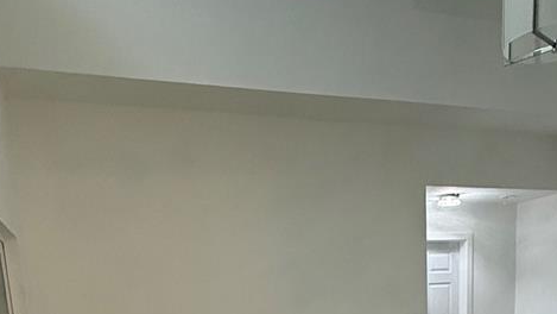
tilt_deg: -10.9
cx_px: 308
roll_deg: +2.1
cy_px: 417
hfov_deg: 51.5
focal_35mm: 39
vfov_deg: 25.7
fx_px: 576
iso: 320
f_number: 2.2
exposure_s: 1/120
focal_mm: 2.22
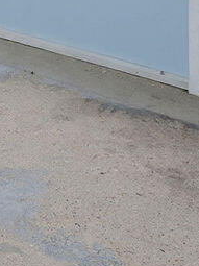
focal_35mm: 108
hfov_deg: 11.5
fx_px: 829
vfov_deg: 14.8
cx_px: -269
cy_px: -276
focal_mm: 14
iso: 200
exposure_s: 1/8
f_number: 8
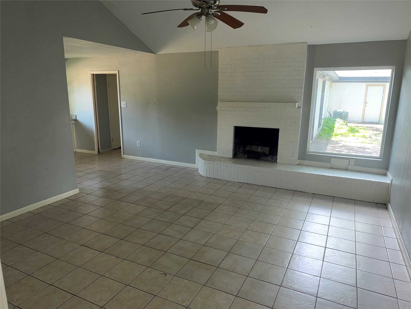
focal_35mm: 24
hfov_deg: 71.6
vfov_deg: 56.8
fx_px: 285
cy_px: 154
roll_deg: +0.9
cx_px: 206
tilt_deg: -12.8
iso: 50
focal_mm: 6.76
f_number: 1.78
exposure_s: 1/49
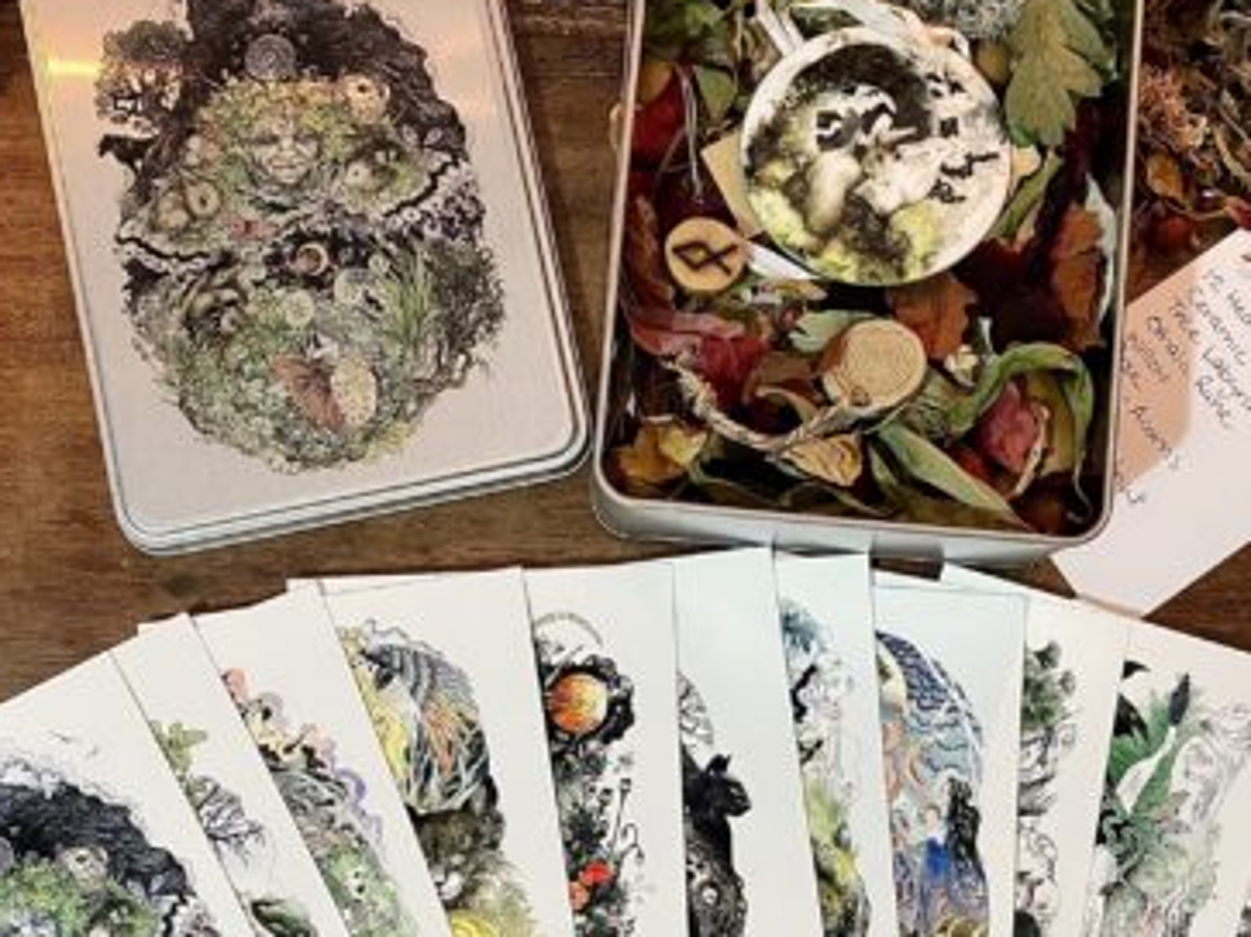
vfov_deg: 33.5
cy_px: 562
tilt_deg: -83.7
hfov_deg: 43.8
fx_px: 1553
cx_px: 658
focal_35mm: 43
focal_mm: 4.2
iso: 200
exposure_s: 1/50
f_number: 1.6
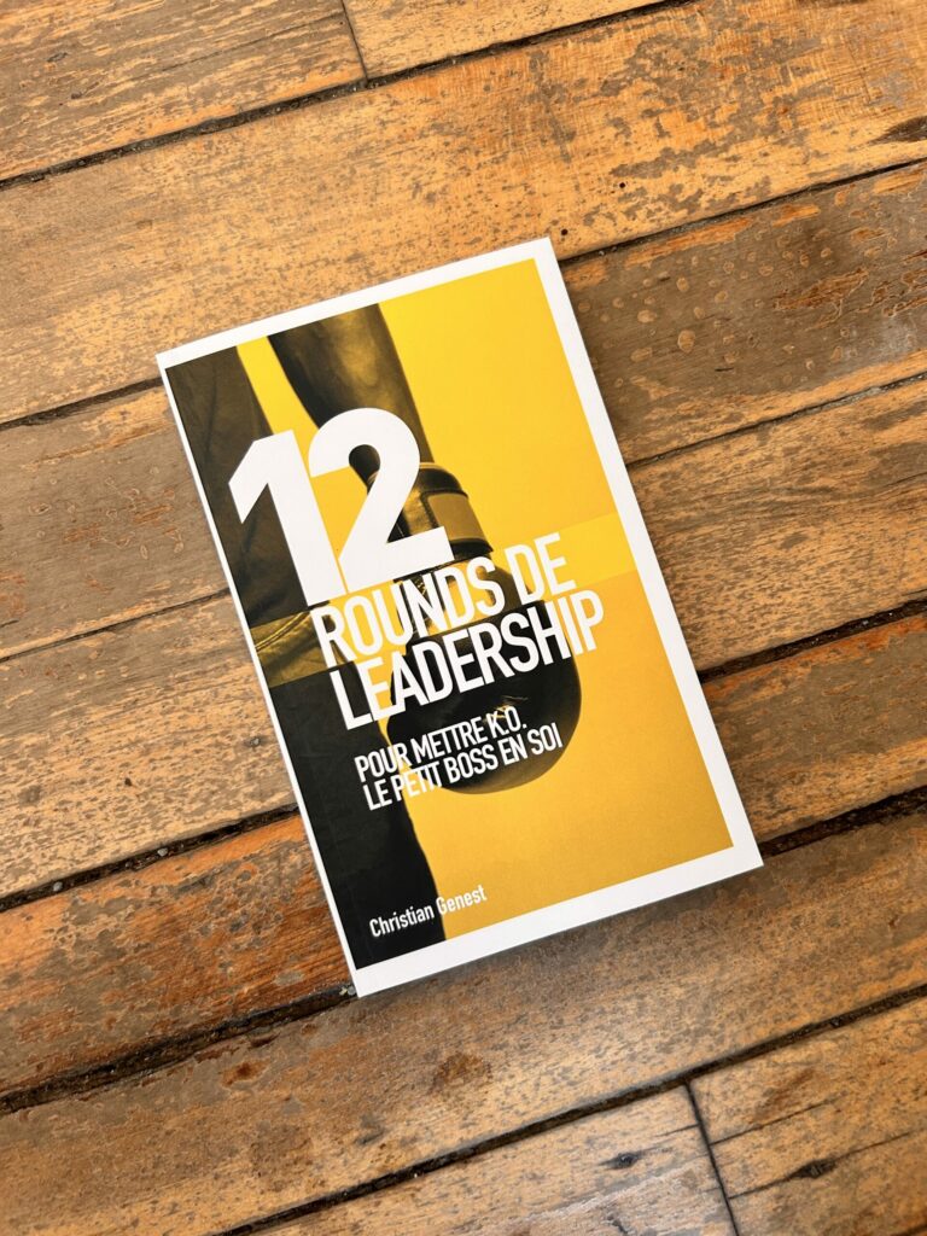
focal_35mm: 26
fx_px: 928
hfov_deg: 53.1
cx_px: 464
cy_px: 618
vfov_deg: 67.3
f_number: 1.5
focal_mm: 5.7
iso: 160
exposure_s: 1/60
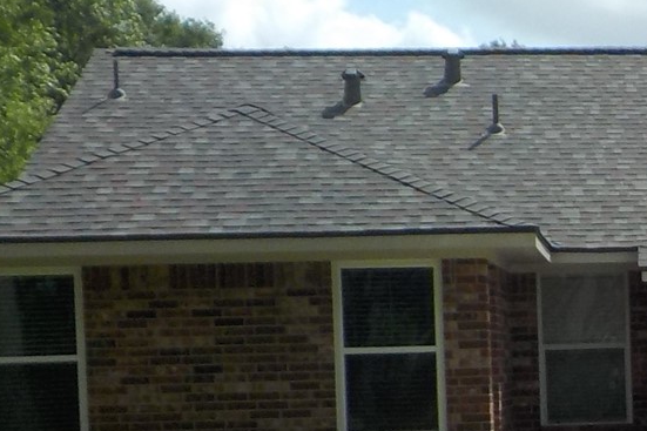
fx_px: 2084
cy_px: 446
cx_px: 946
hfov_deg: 16.2
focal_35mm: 116
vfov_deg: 11.7
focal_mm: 4.1
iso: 125
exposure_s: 1/1600
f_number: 3.3
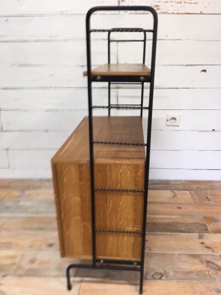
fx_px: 247
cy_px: 148
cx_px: 110
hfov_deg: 48.2
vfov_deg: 61.7
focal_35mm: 29
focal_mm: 4.15
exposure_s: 1/17
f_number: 2.2
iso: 32
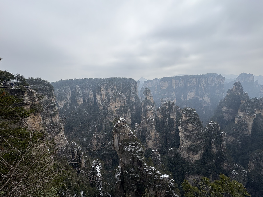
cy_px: 98
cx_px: 132
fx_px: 106
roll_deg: +0.5
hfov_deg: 102.1
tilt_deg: -8.9
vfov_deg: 85.7
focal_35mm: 14
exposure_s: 1/1256
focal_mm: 2.22
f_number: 2.2
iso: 40
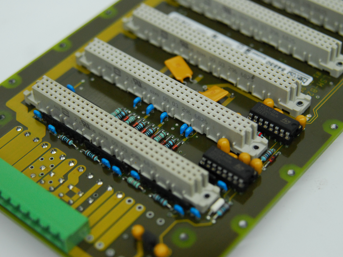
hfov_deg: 24.1
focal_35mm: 81
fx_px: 803
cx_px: 156
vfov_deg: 18.2
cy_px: 129
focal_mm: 50
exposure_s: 1/160
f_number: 3.5
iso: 800
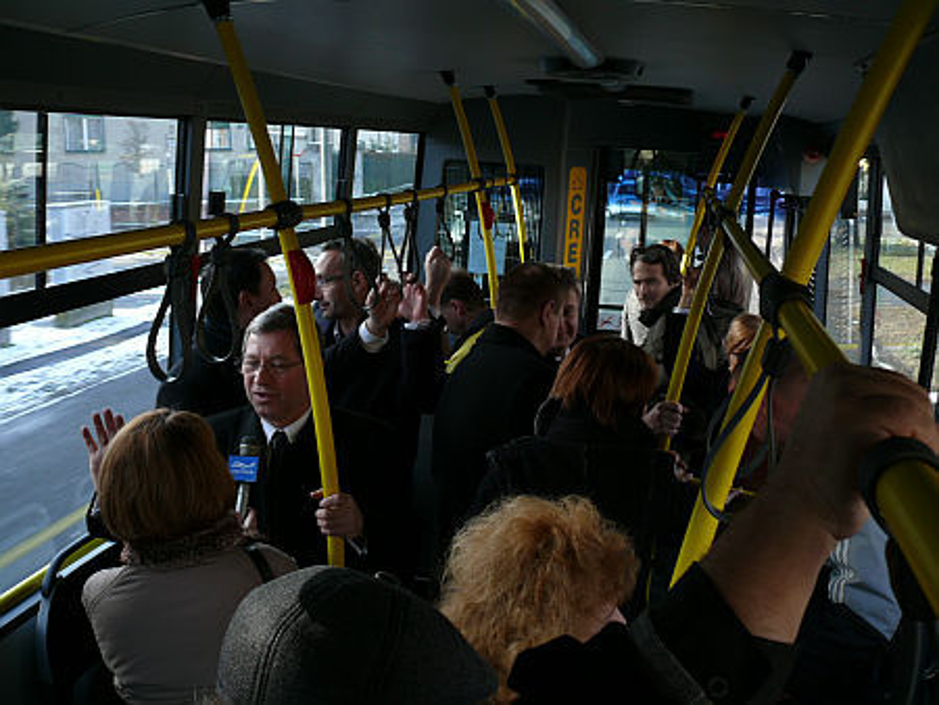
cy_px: 352
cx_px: 470
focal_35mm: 35
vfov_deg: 40.7
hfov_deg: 52.6
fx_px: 950
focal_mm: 7.4
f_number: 3.6
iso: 100
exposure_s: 1/100
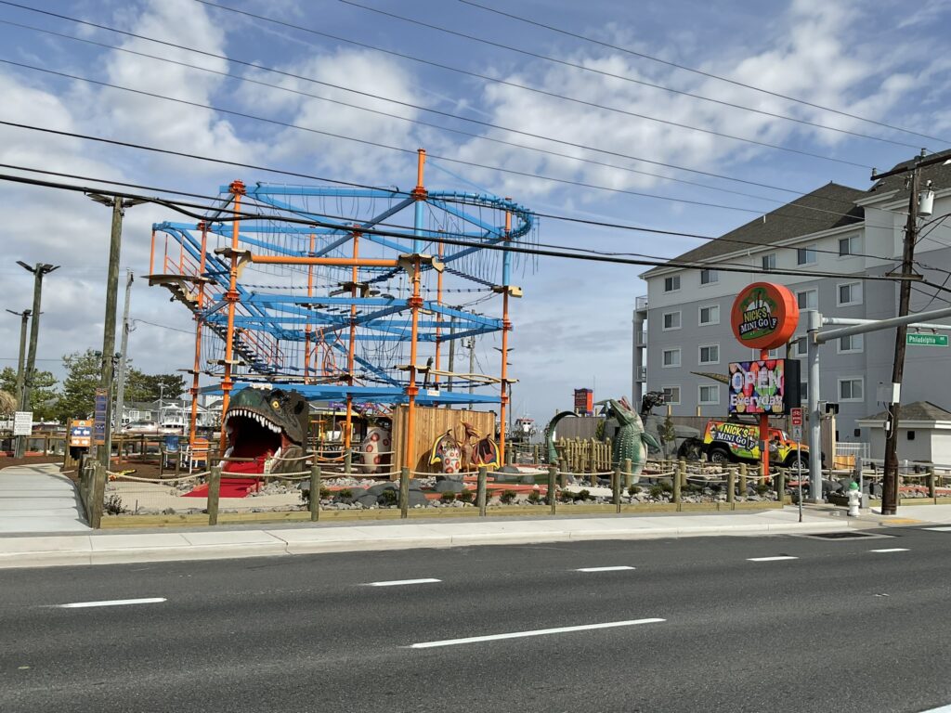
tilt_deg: +4.9
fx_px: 797
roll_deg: -2.9
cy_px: 356
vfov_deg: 48.2
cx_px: 476
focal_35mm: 29
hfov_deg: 61.7
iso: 20
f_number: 1.8
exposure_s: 1/2959
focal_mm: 3
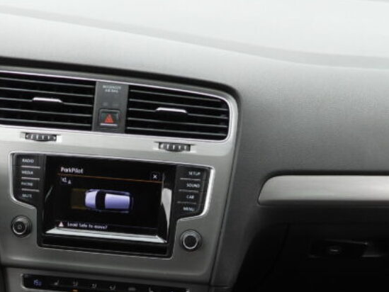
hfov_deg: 27.4
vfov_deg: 19.8
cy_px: 347
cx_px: 102
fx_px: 787
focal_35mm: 70
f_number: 2.8
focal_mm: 4.3
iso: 100
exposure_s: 1/160
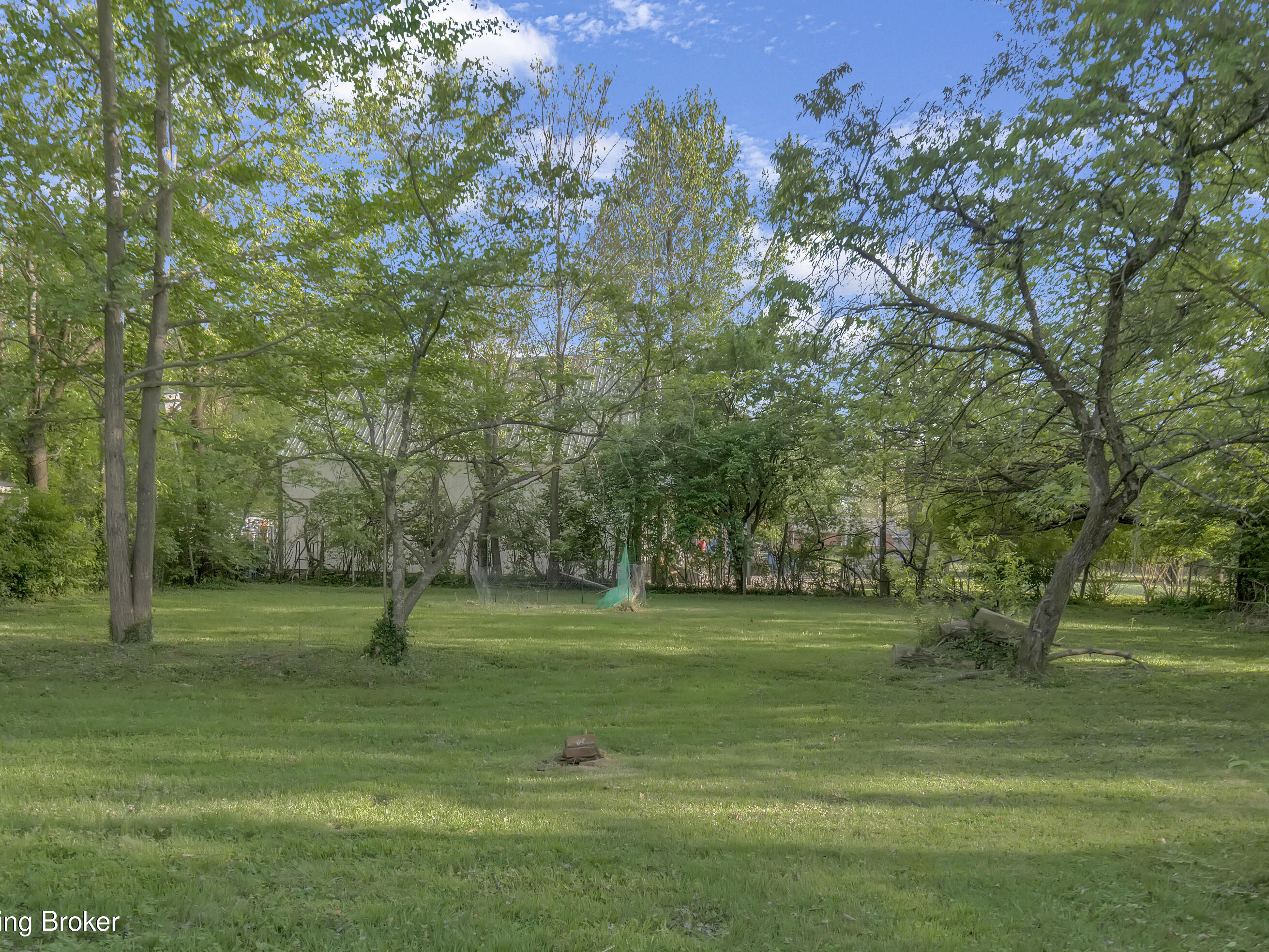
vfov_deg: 43.0
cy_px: 482
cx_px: 590
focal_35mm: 33
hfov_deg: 55.3
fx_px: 1210
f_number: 4
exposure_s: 1/320
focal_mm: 30
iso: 100
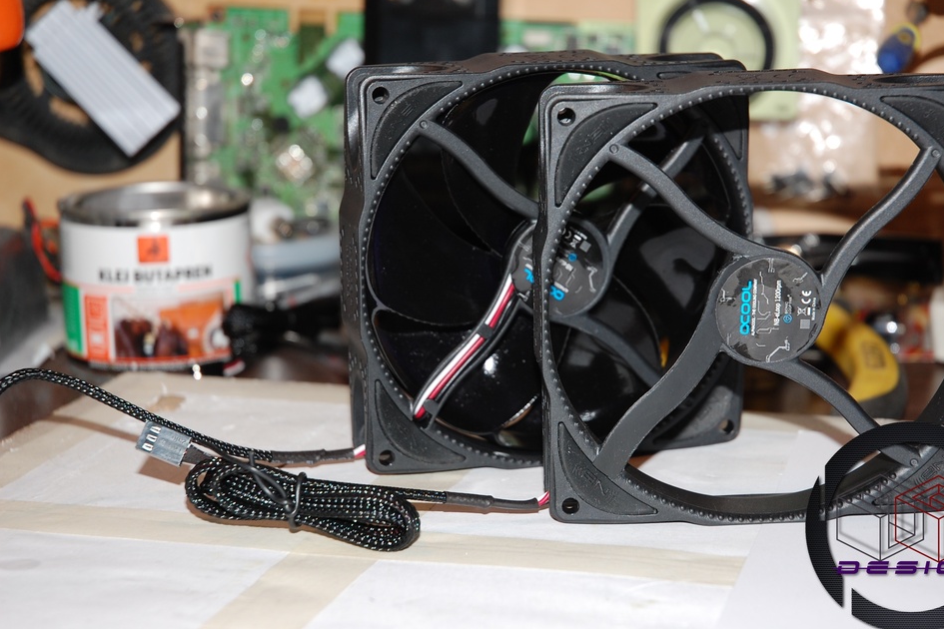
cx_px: 510
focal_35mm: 91
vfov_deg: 15.0
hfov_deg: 22.4
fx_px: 2386
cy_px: 298
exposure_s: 1/125
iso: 200
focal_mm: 56
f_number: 5.6
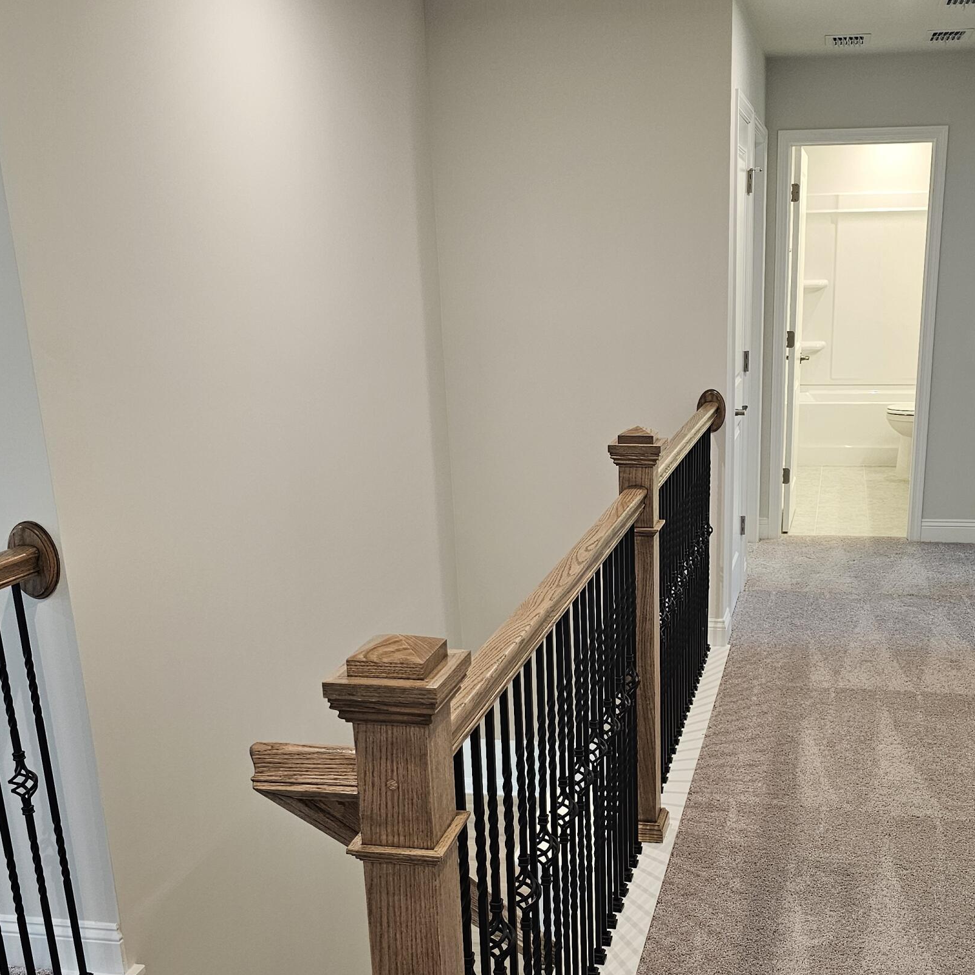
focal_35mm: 38
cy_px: 624
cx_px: 647
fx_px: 1211
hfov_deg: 43.3
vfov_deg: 43.4
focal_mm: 6.3
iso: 160
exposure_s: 1/120
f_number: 1.7
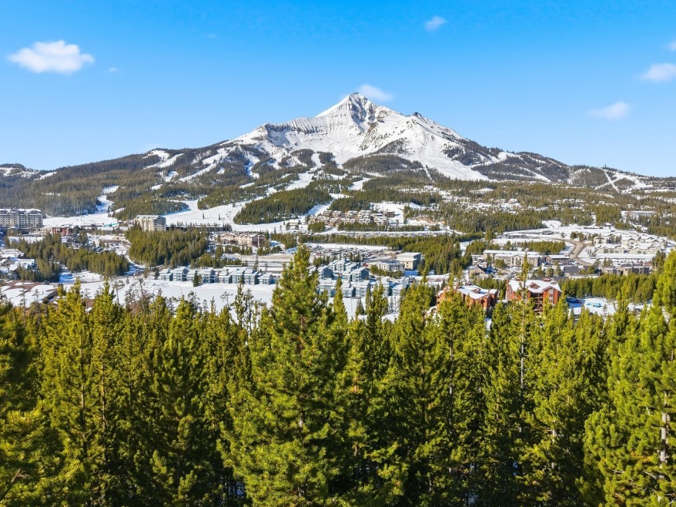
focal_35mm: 28
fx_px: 547
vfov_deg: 49.7
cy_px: 268
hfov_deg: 63.4
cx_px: 360
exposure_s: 1/4000
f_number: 1.8
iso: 290
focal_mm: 8.7
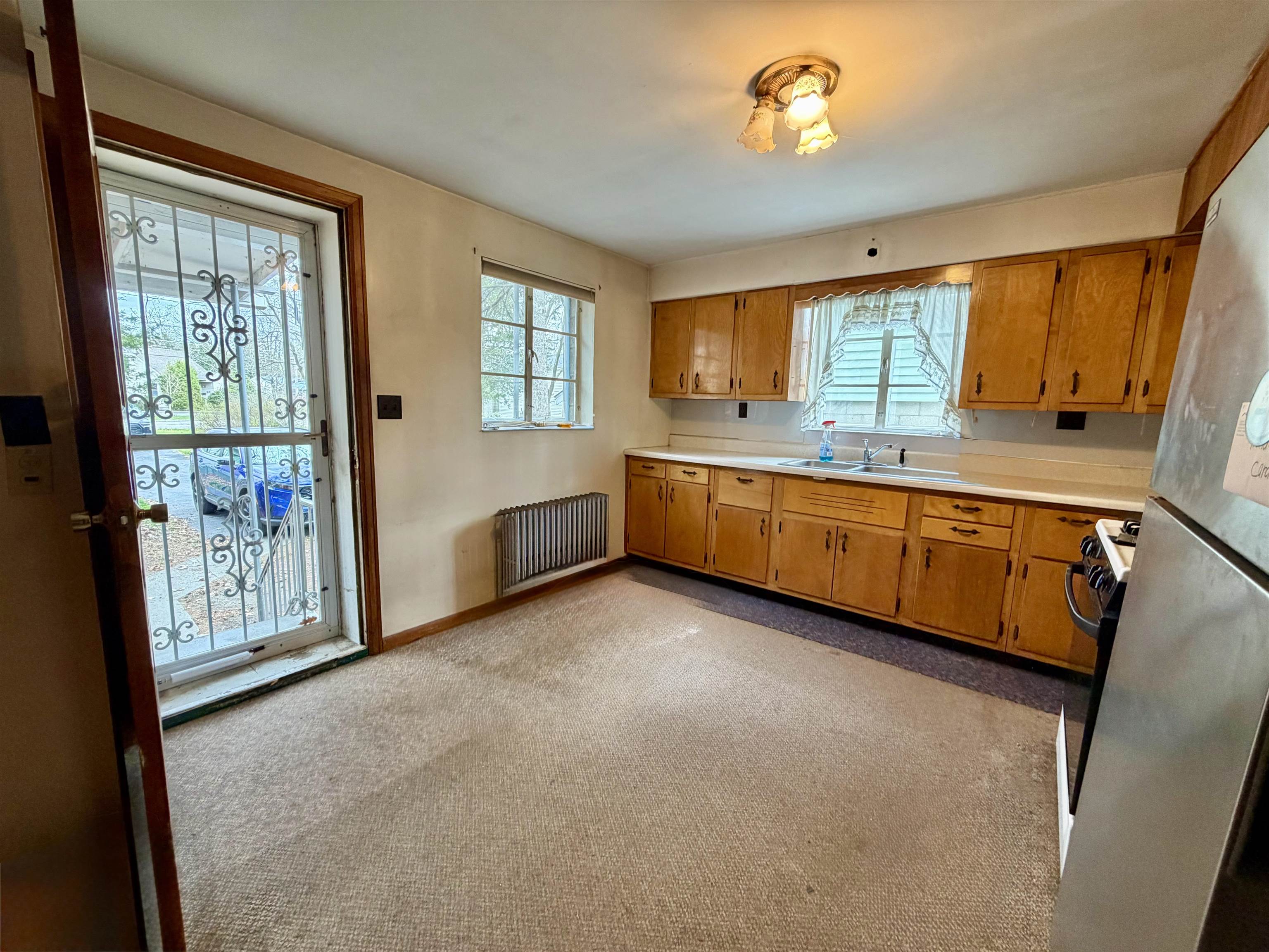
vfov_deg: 85.7
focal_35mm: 14
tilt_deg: -6.9
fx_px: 513
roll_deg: -0.7
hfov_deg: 102.1
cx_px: 634
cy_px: 476
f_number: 2.2
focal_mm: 2.22
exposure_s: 1/120
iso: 250
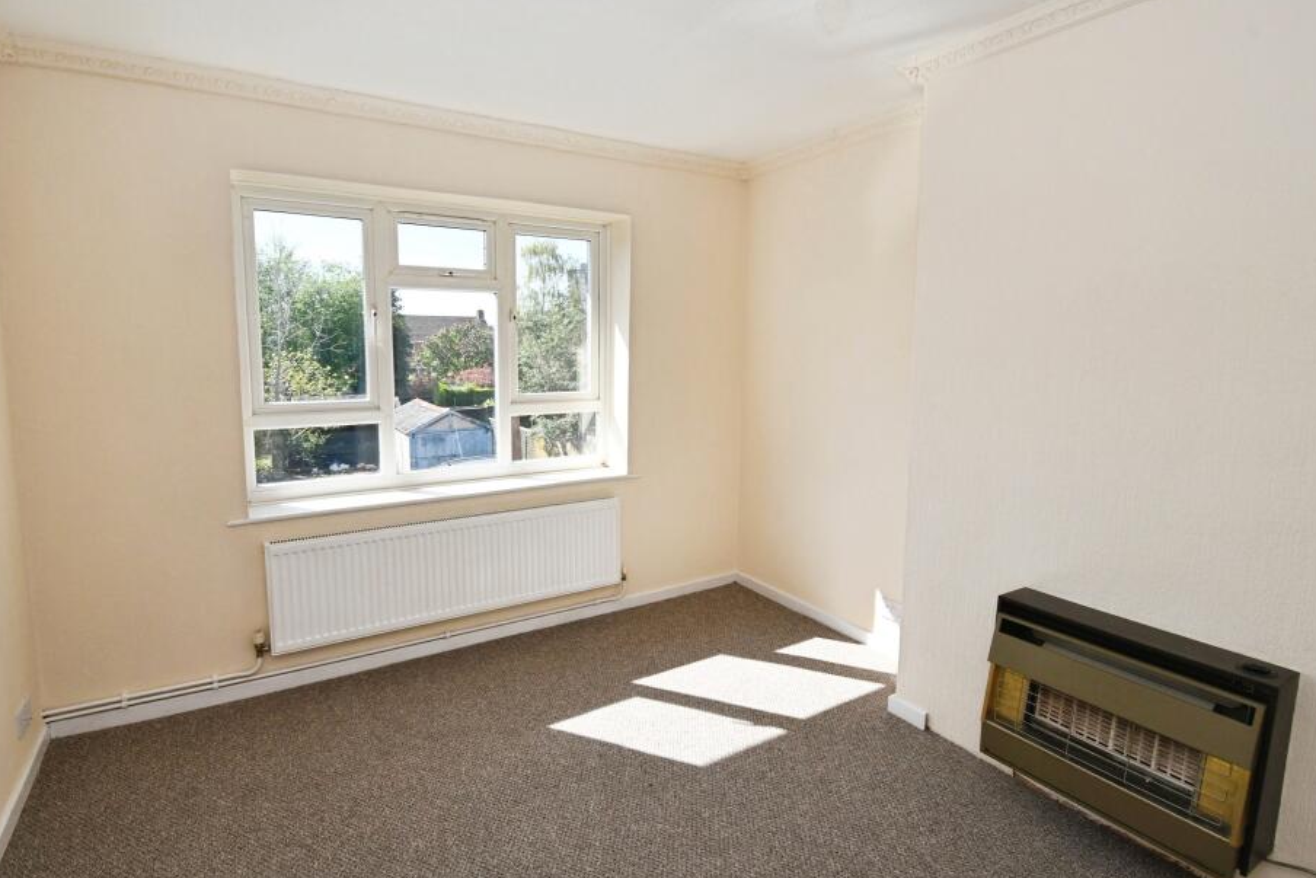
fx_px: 622
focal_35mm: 17
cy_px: 436
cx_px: 638
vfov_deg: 70.5
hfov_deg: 93.2
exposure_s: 1/250
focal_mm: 10
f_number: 10
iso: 800
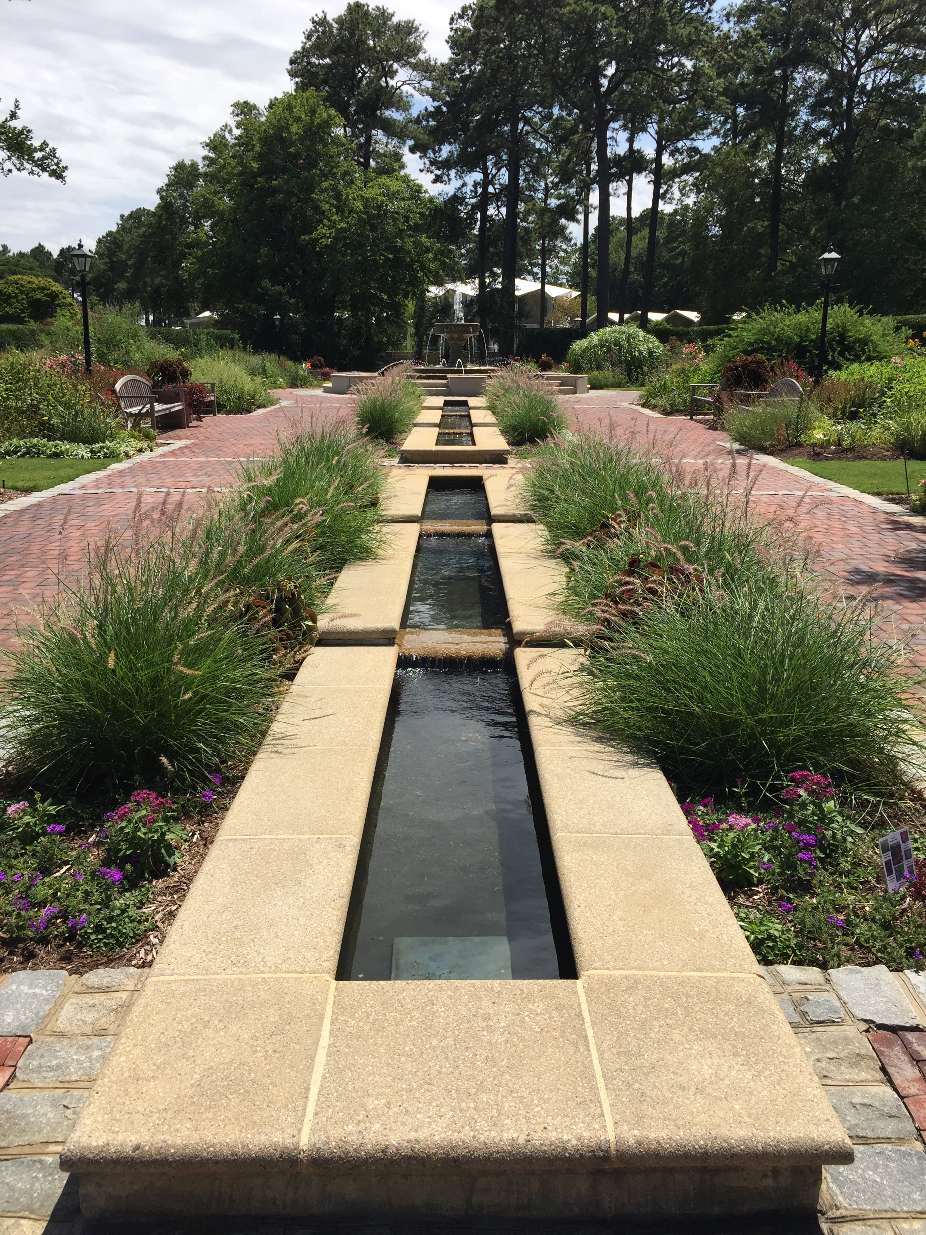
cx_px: 463
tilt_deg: -14.1
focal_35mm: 29
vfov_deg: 61.7
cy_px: 618
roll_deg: +0.8
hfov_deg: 48.2
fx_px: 1034
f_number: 2.2
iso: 32
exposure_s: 1/2326
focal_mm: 4.15
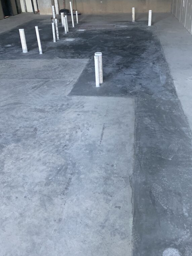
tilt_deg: -27.8
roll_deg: +0.2
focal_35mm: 35
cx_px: 118
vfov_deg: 52.6
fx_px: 259
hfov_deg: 40.5
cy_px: 122
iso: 500
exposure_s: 1/57
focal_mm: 4.25
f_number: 1.8
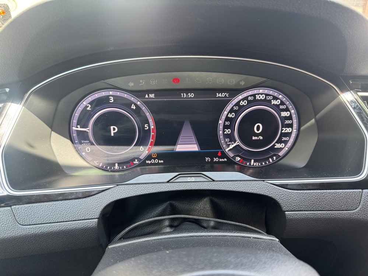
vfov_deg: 56.8
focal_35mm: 24
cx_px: 184
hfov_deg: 71.6
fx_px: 255
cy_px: 138
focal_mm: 6.76
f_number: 1.78
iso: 200
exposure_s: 1/56
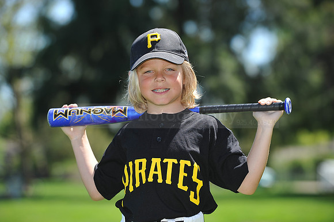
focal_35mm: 200
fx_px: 1854
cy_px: 111
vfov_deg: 6.9
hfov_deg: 10.3
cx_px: 167
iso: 200
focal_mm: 200
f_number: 4.5
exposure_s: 1/800
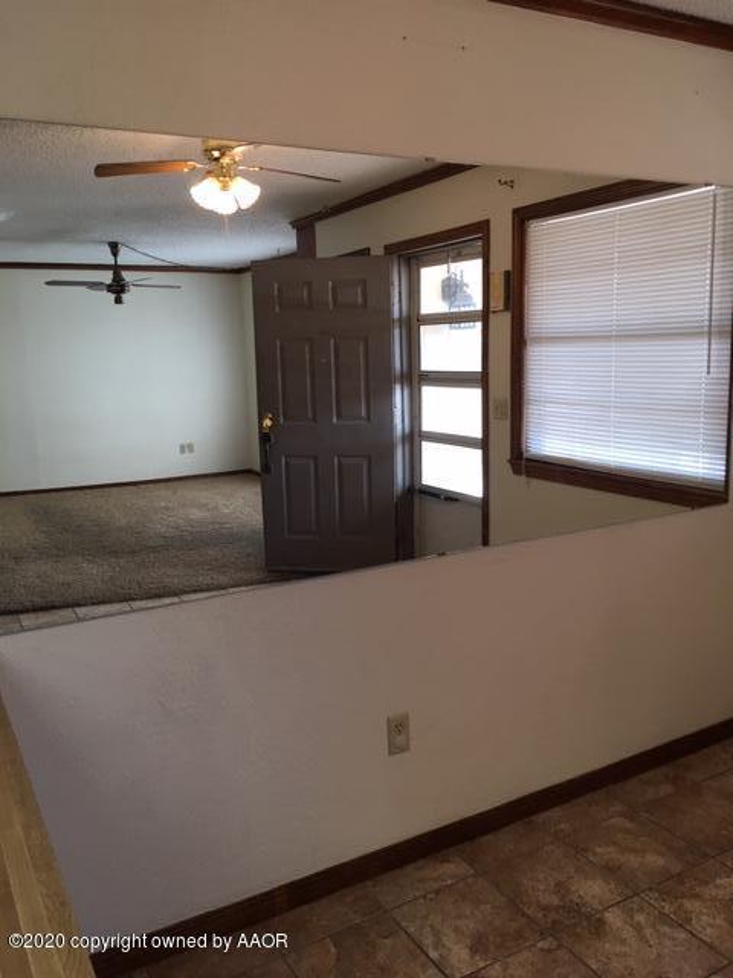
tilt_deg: -8.9
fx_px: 819
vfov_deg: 61.7
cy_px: 489
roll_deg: +1.8
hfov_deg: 48.2
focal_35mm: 29
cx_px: 366
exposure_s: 1/30
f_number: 2.2
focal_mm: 4.15
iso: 32
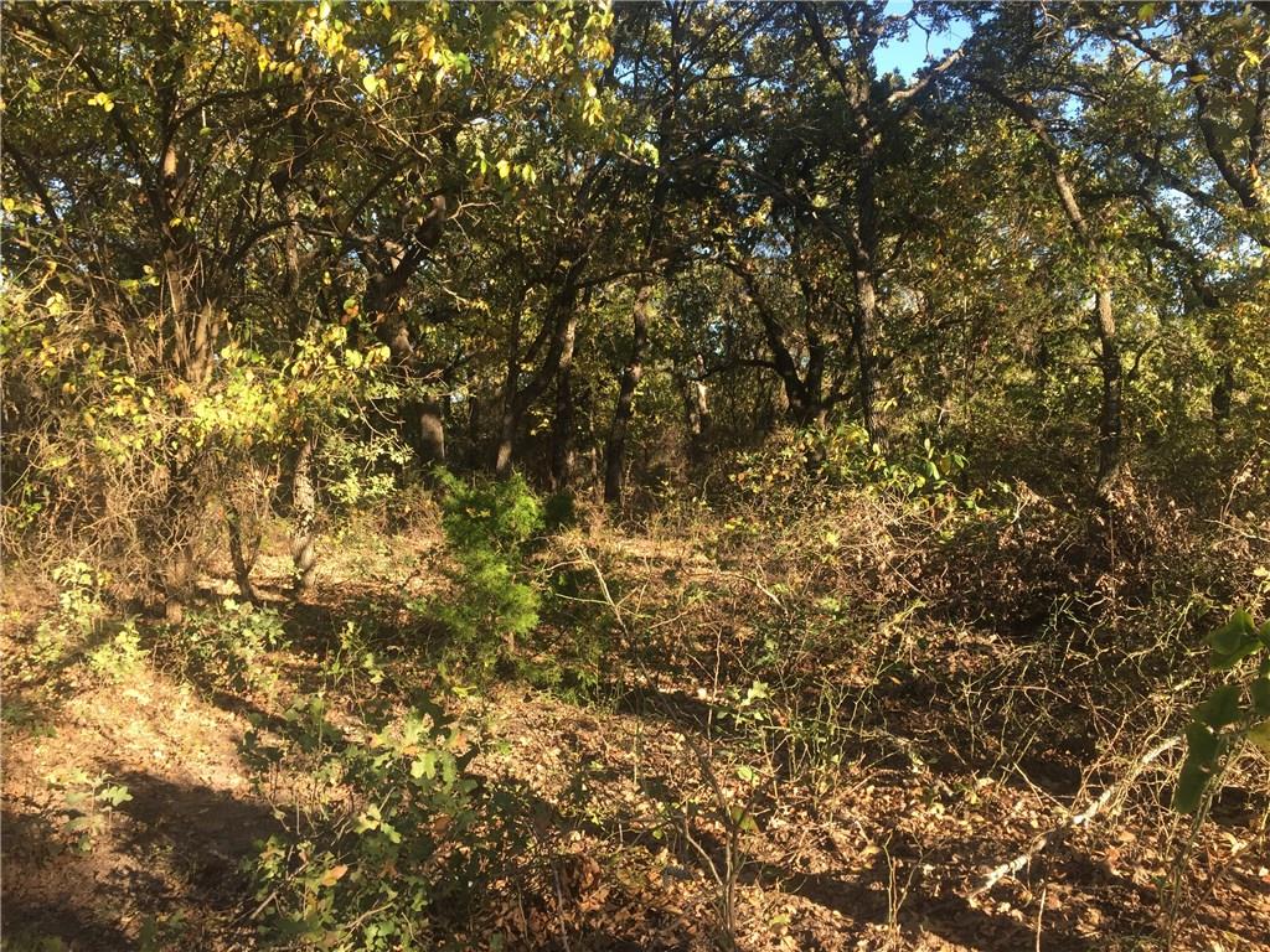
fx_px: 1064
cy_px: 476
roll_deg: -1.1
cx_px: 635
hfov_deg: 61.7
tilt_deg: -3.7
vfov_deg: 48.2
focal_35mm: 29
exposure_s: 1/293
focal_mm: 4.15
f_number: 2.2
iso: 32
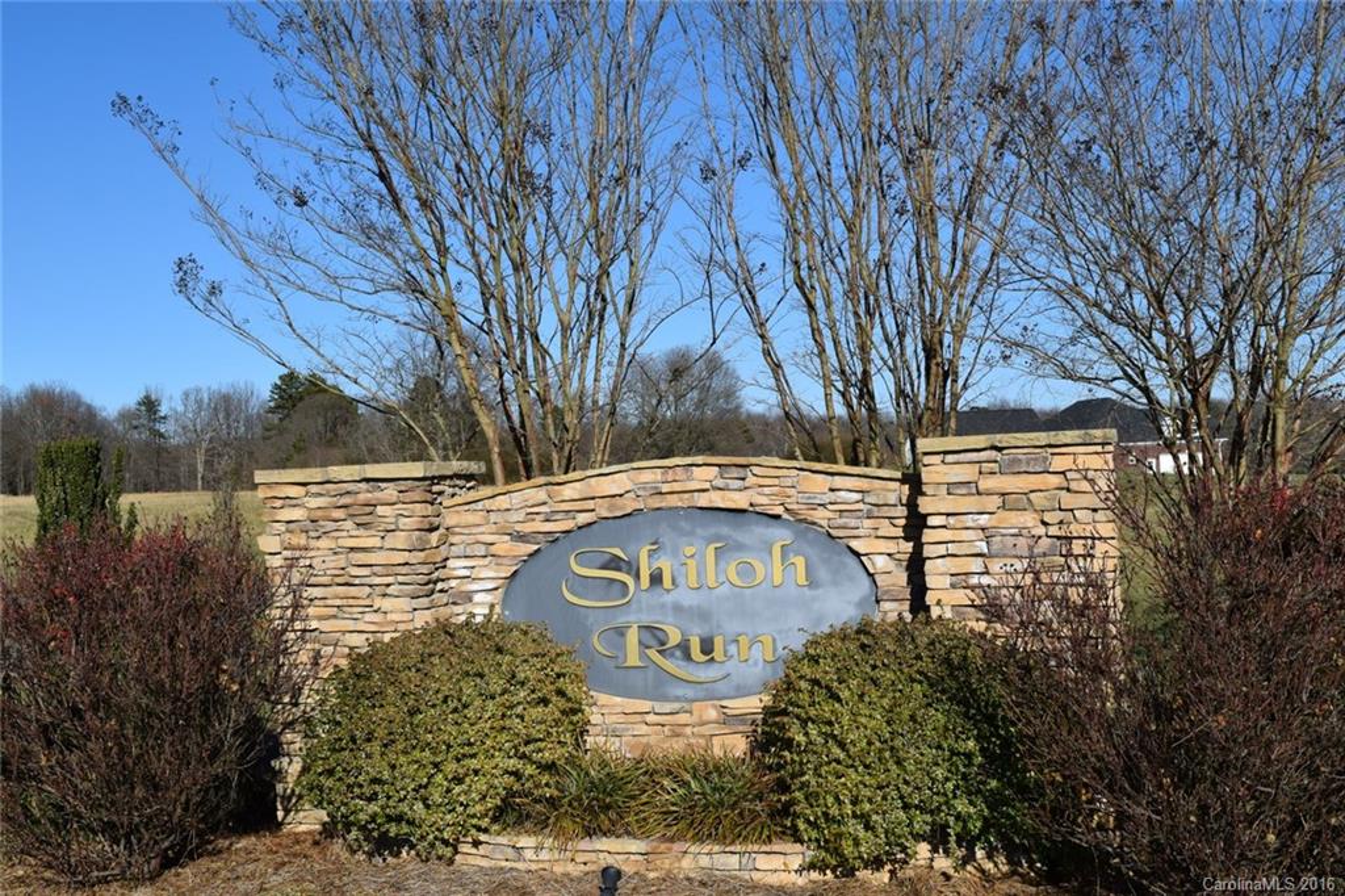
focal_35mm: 45
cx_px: 672
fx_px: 1681
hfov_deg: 43.6
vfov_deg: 29.8
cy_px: 448
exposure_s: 1/500
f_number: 11
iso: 200
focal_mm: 30
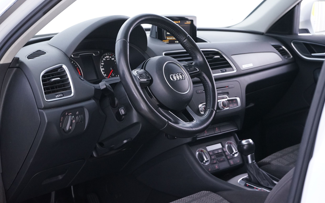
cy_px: 99
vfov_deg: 18.9
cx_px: 164
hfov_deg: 29.8
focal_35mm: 69
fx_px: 611
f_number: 6.3
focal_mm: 67
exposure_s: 1/10
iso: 3200
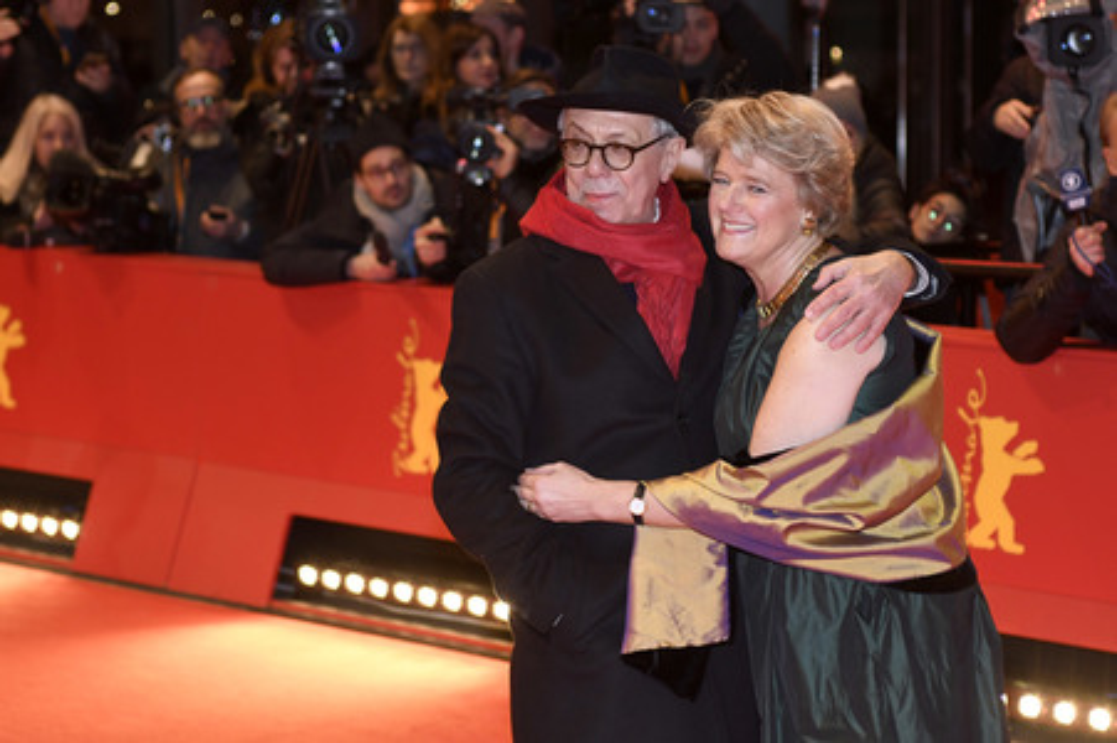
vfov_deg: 19.4
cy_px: 372
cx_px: 558
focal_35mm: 70
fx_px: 2170
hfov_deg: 28.9
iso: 1250
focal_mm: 70
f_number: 4
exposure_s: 1/400
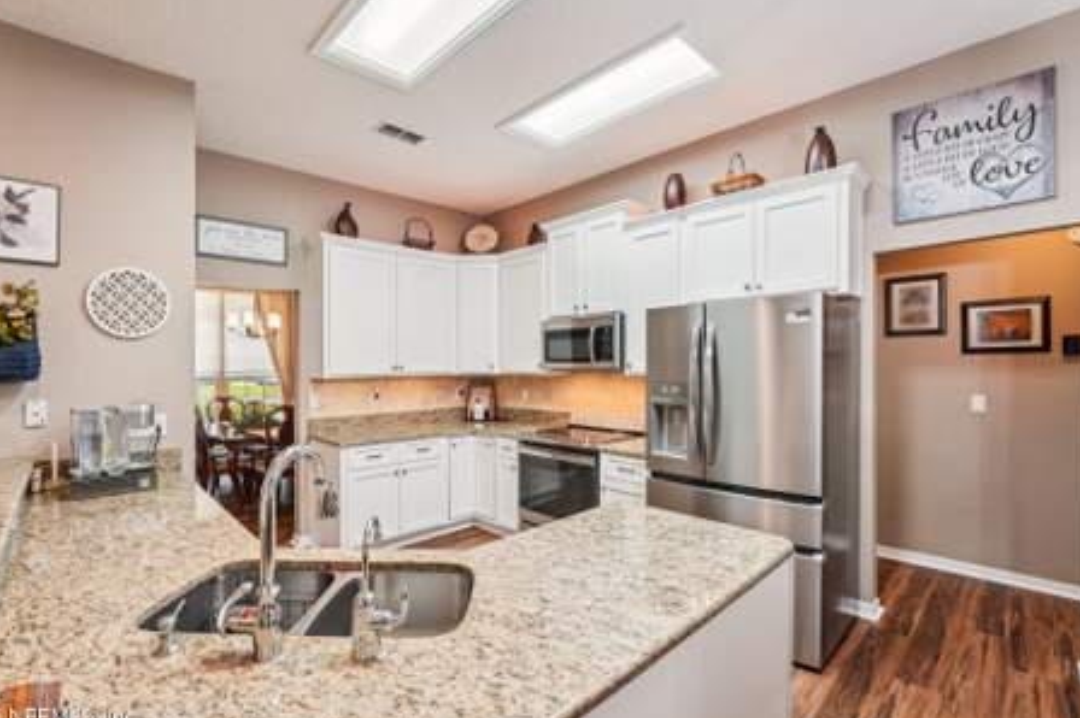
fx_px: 450
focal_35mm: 15
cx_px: 513
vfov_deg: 77.2
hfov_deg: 100.4
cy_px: 365
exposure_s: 1/1.67
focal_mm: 14
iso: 200
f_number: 9
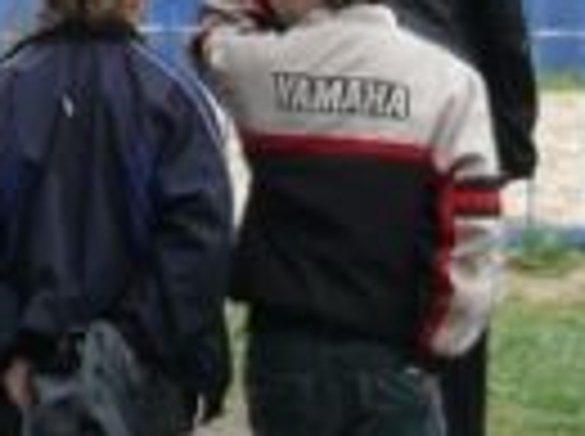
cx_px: 270
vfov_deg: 0.8
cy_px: 198
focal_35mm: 1922
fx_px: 32421
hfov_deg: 1.0
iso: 100
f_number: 4
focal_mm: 52.8
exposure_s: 1/250
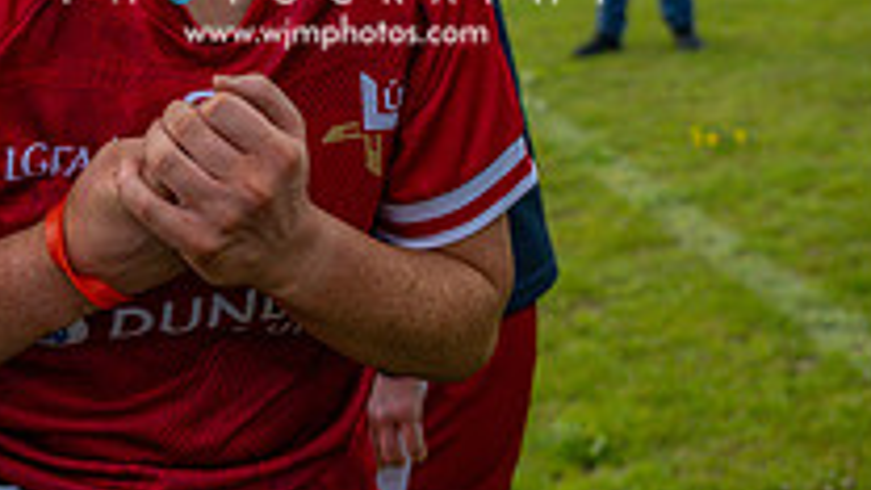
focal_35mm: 79
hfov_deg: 26.8
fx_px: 1825
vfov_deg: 14.7
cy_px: -140
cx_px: 335
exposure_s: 1/6400
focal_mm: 27
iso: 160
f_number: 2.8
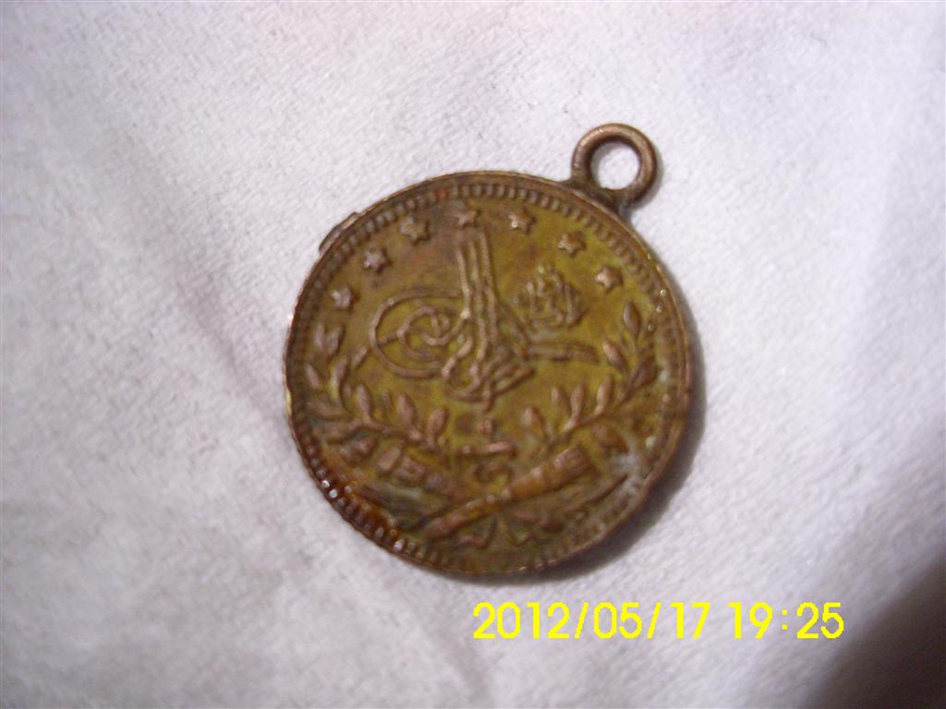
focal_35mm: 35
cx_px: 473
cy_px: 354
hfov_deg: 52.6
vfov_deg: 40.7
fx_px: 956
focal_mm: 6.2
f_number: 3
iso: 400
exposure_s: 1/60
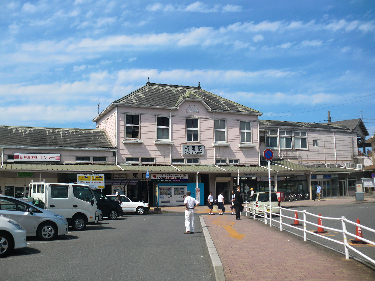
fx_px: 401
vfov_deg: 38.7
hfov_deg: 50.1
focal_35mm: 37
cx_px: 179
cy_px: 139
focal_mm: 6.3
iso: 64
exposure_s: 1/250
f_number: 7.8
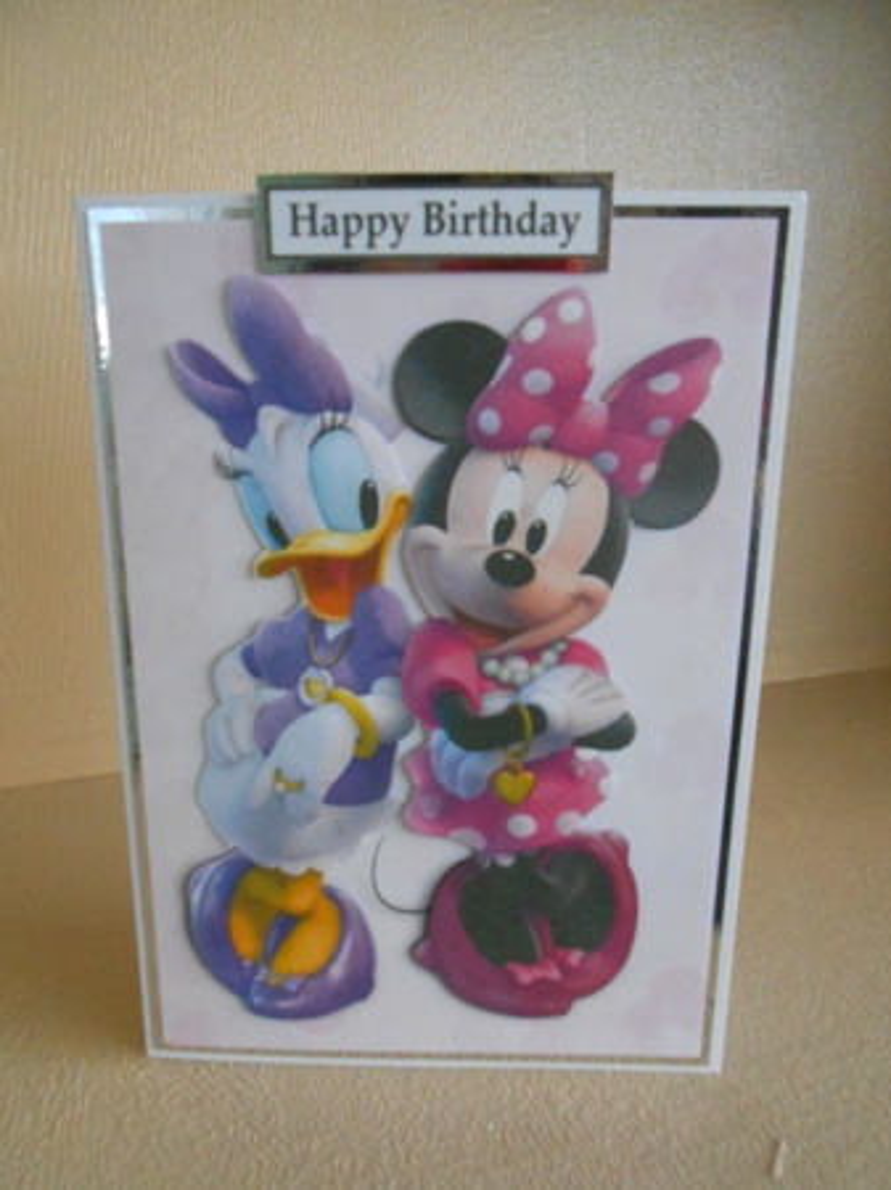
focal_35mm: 26
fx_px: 893
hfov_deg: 53.0
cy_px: 595
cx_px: 446
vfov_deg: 67.3
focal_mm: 4.6
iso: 800
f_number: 3.5
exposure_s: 1/50
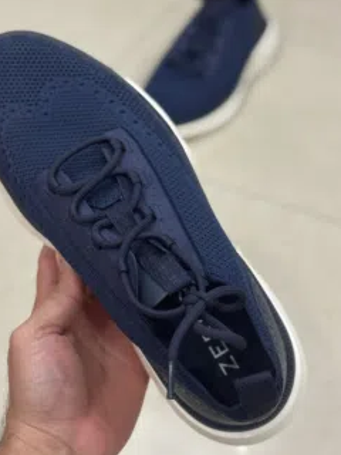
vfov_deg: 32.1
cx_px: 142
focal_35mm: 60
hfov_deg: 24.4
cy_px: 200
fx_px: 788
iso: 250
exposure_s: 1/33
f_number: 1.78
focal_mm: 6.76
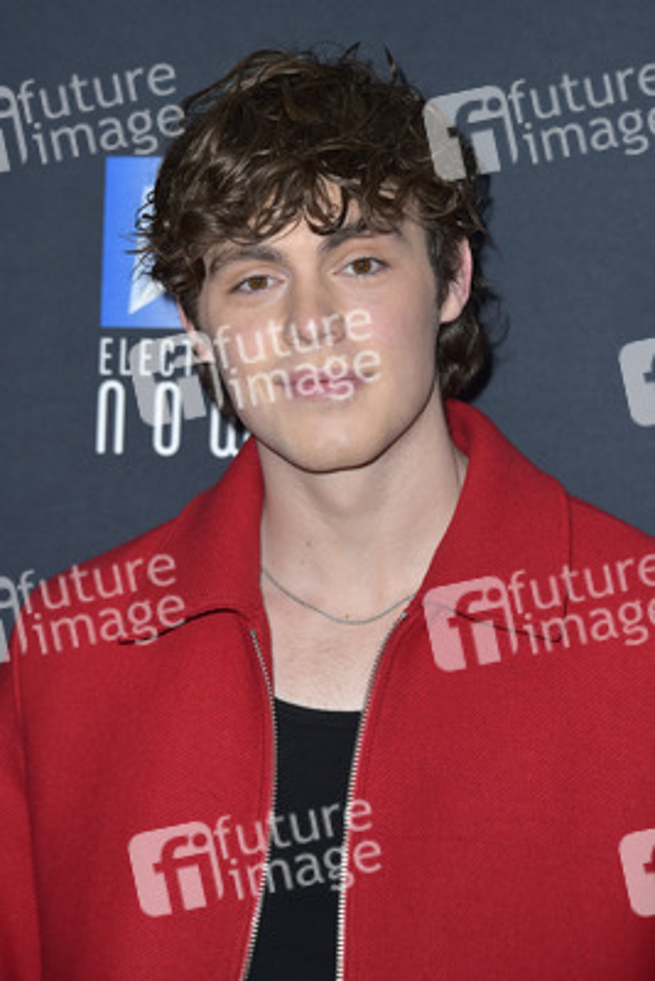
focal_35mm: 116
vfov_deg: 17.6
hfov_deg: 11.8
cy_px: 490
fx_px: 3163
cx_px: 328
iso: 250
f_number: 6.3
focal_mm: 116
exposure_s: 1/250
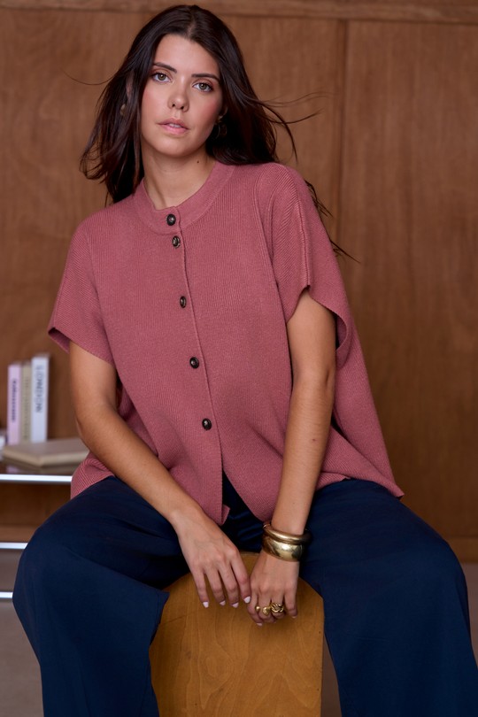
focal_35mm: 70
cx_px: 239
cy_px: 358
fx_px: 1394
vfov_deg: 28.8
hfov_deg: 19.5
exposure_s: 1/250
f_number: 4
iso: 500
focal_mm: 70
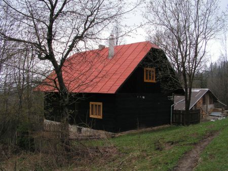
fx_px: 237
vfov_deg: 39.6
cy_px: 86
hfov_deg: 51.4
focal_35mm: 36
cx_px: 114
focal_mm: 6
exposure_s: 1/60
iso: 50
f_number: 4.8
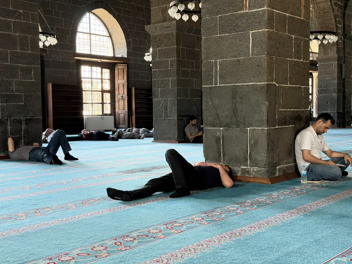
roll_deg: +0.8
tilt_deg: -2.8
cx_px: 176
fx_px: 488
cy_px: 132
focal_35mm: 48
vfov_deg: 30.3
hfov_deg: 39.7
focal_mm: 6.76
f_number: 1.78
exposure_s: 1/60
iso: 250
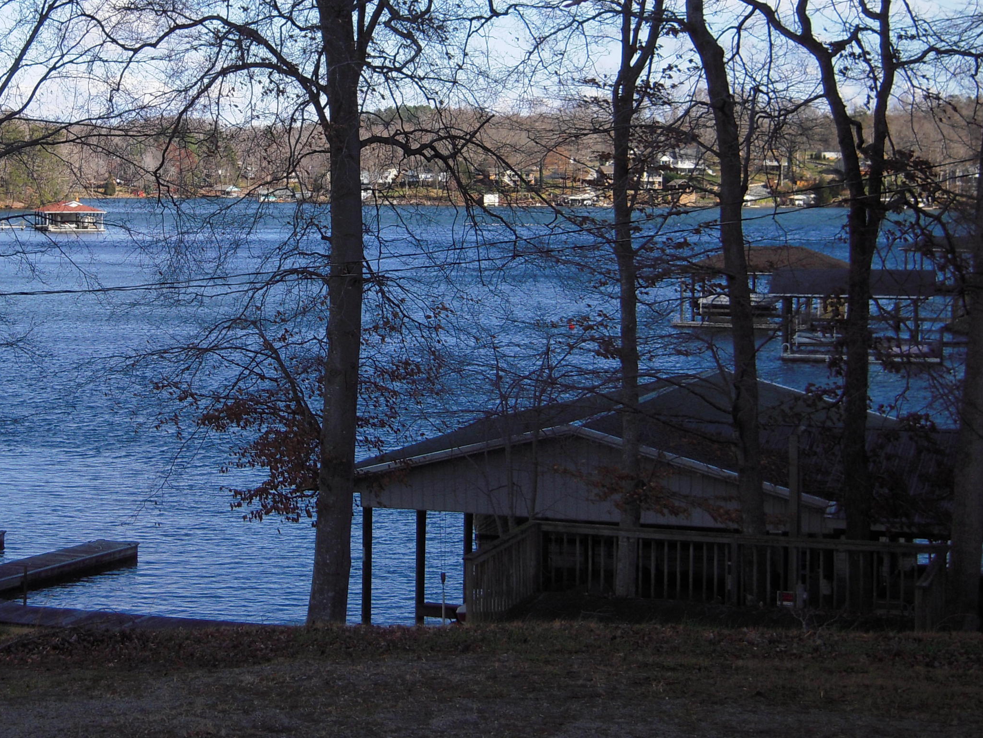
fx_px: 2442
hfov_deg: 22.6
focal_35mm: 86
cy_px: 217
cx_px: 290
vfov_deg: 17.1
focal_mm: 10.5
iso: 100
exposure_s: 1/500
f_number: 3.9
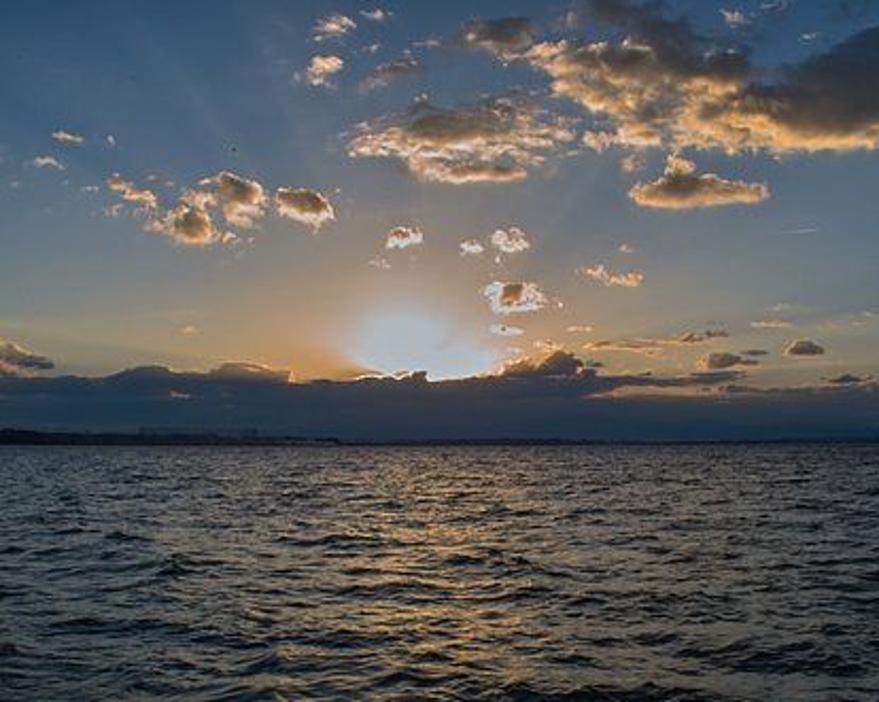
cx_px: 442
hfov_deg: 50.3
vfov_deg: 41.1
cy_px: 343
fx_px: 936
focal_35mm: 36
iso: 100
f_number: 16
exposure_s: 1/40
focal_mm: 18
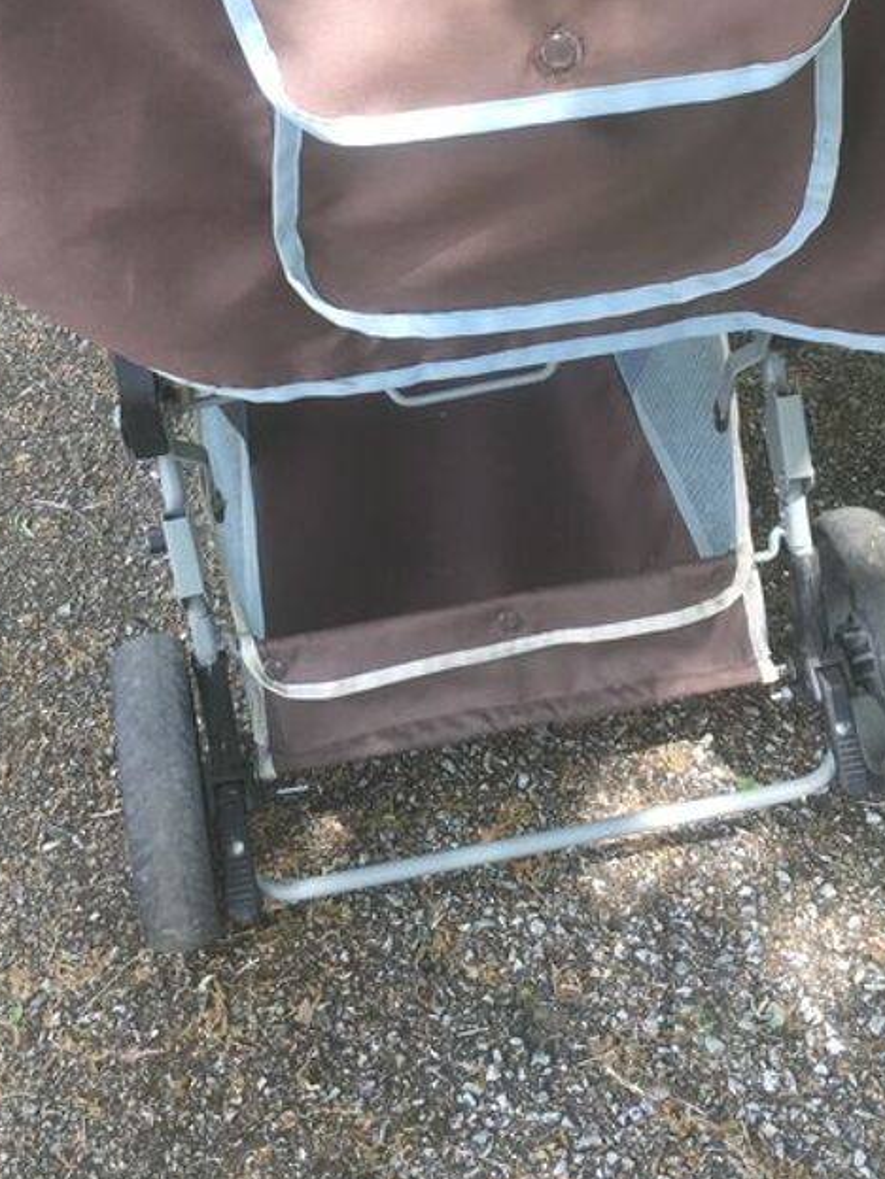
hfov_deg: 23.6
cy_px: 133
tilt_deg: -36.6
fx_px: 2113
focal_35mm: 62
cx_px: 463
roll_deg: +2.7
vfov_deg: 30.0
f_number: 2.2
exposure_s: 1/100
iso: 25
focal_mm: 4.15
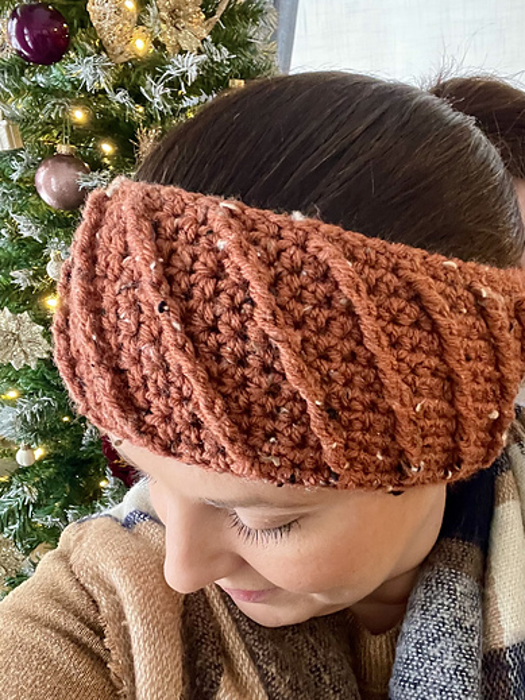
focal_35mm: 37
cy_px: 382
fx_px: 749
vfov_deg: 50.1
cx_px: 312
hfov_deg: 38.5
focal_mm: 2.71
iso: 400
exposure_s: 1/30
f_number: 2.2
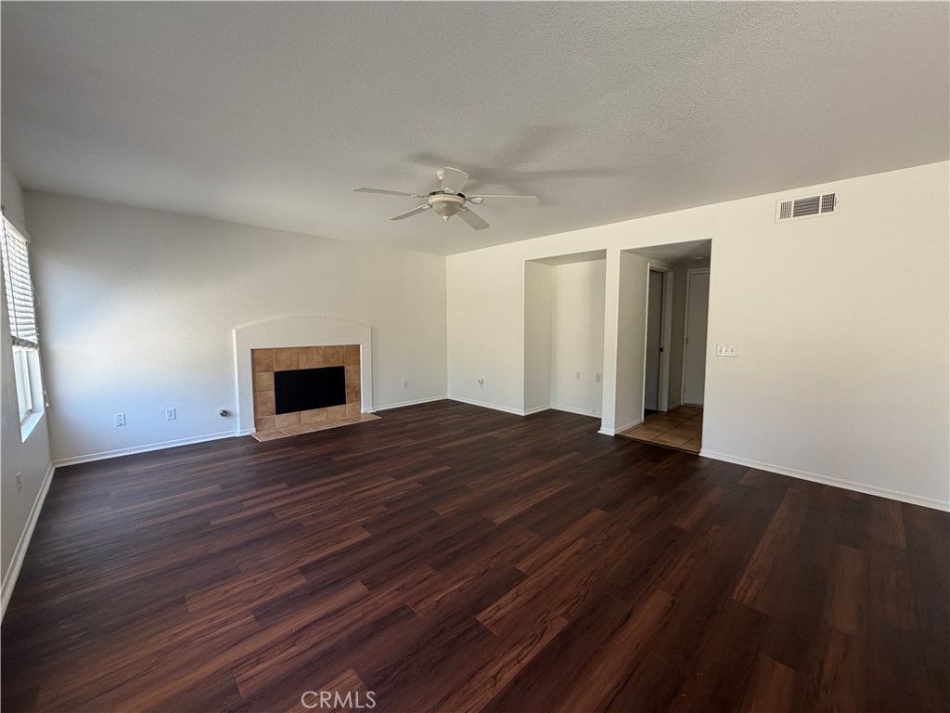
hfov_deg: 102.1
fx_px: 384
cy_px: 356
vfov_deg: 85.7
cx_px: 475
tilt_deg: -5.3
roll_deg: -0.1
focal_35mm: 14
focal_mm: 2.22
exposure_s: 1/121
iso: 200
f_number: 2.2
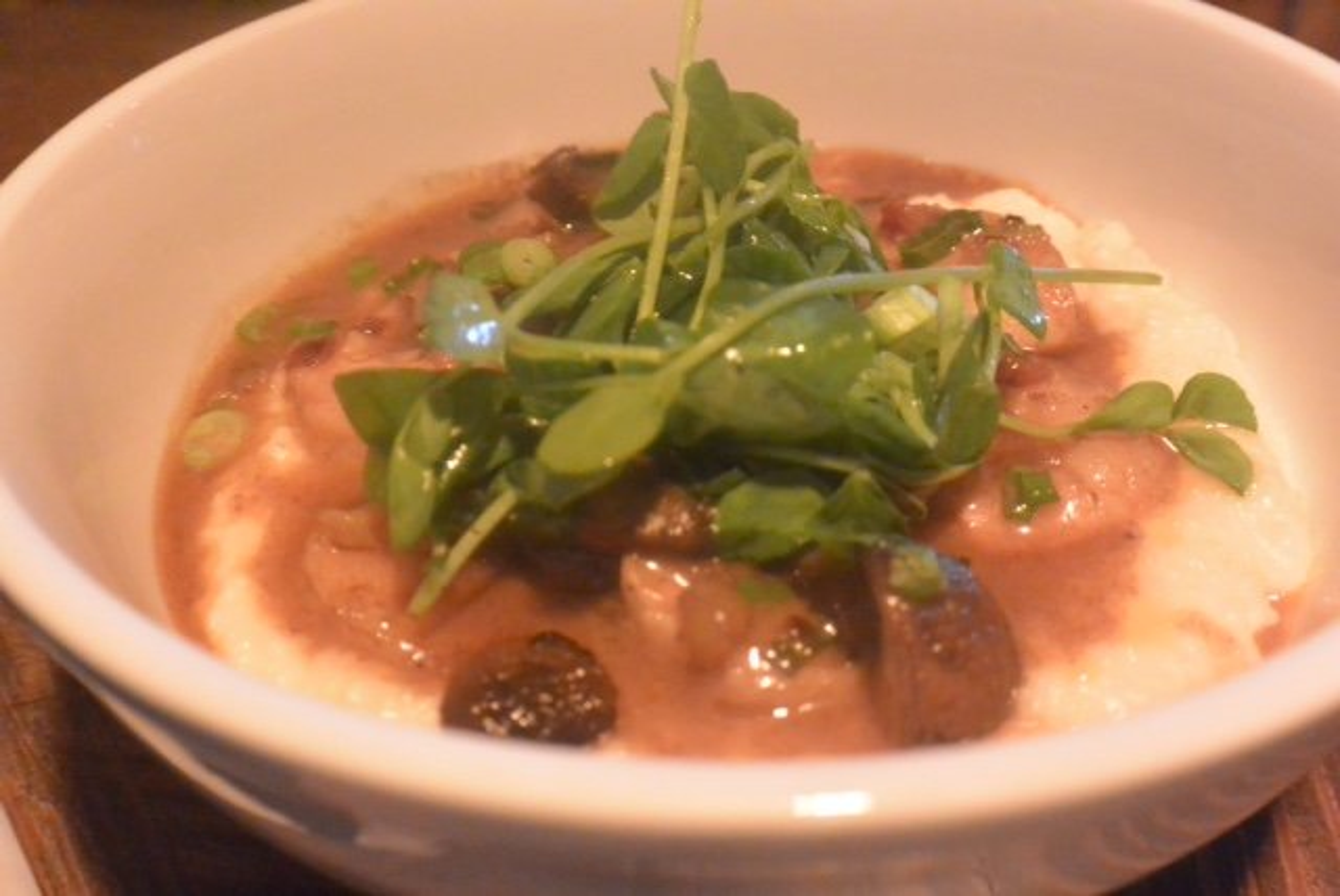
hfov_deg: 51.8
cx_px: 670
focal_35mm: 37
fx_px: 1378
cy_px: 448
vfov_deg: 36.0
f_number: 4
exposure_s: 1/30
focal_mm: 14
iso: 2800
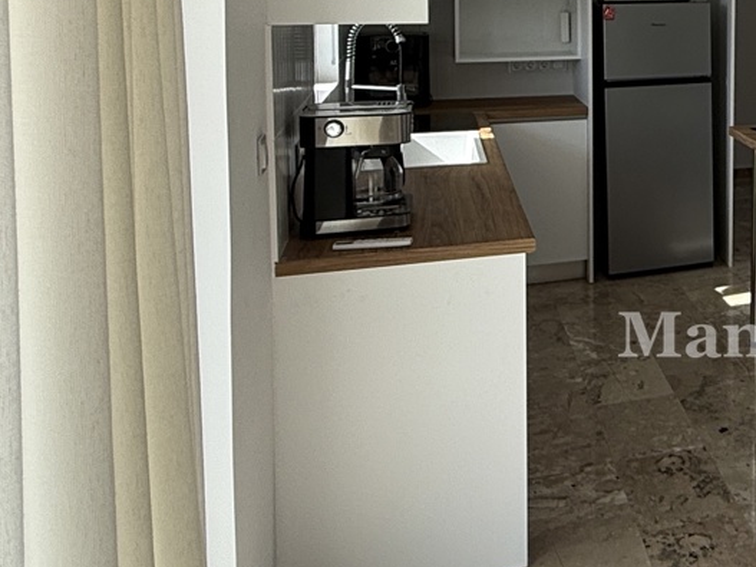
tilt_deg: -1.9
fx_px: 1114
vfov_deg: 27.2
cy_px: 24
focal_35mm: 51
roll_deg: -0.6
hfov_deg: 30.1
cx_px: 975
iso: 50
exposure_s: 1/270
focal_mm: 2.22
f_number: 2.2
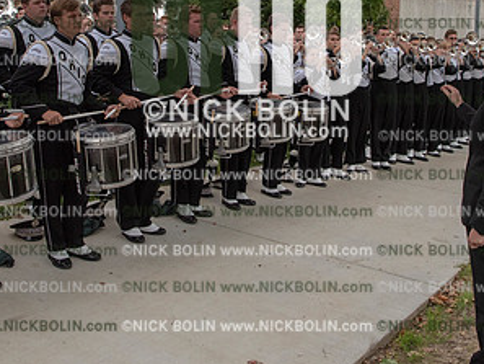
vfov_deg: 31.2
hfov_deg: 42.1
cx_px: 246
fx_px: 629
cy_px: 61
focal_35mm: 45
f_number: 5
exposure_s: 1/4000
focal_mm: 24
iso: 1250
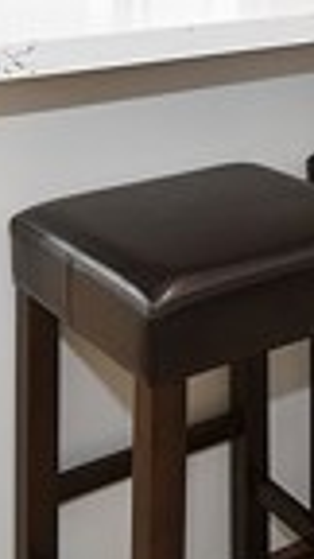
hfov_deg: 16.8
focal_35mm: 70
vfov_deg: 25.6
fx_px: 1036
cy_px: -182
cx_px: 318
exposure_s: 1/50
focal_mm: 10
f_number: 8
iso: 320
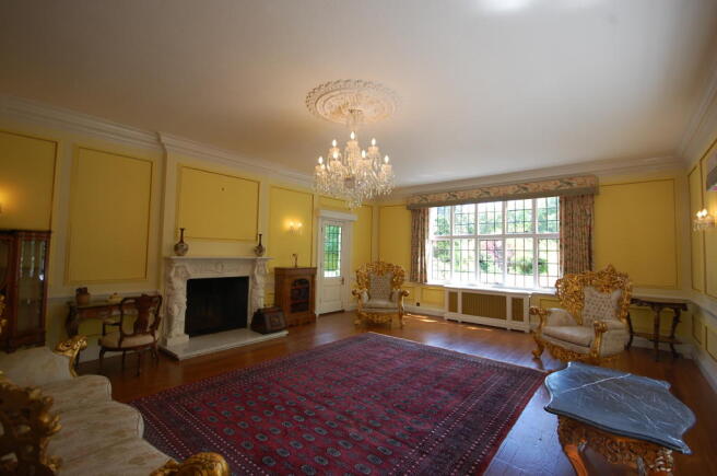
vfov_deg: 77.1
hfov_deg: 100.5
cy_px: 238
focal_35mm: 15
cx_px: 358
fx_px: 298
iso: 400
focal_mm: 10
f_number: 5
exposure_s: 1/100
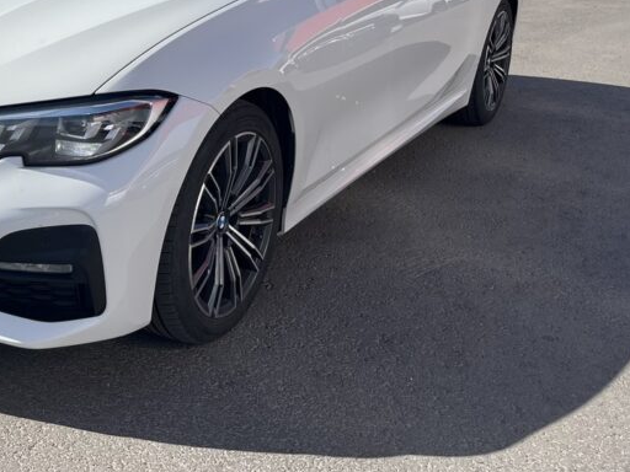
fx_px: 946
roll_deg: -1.9
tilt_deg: -17.6
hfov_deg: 34.8
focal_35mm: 52
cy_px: 130
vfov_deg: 27.7
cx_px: 70
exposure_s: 1/2632
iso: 50
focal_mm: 5.1
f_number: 1.6
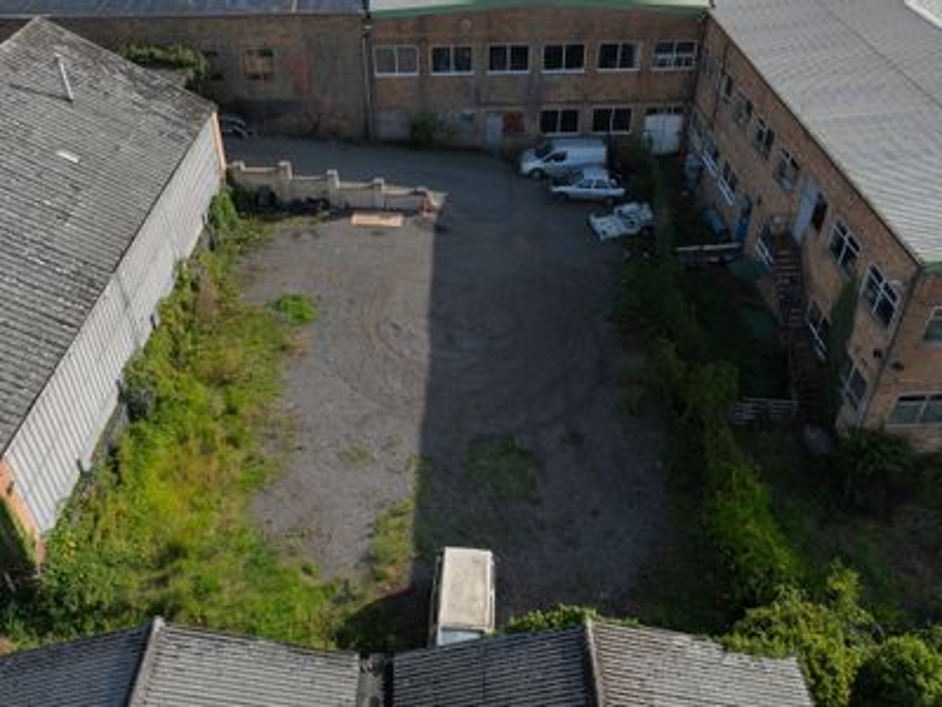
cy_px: 354
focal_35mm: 24
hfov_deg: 71.6
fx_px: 653
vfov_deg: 56.8
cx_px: 471
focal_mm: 12.29
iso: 100
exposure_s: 1/200
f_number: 5
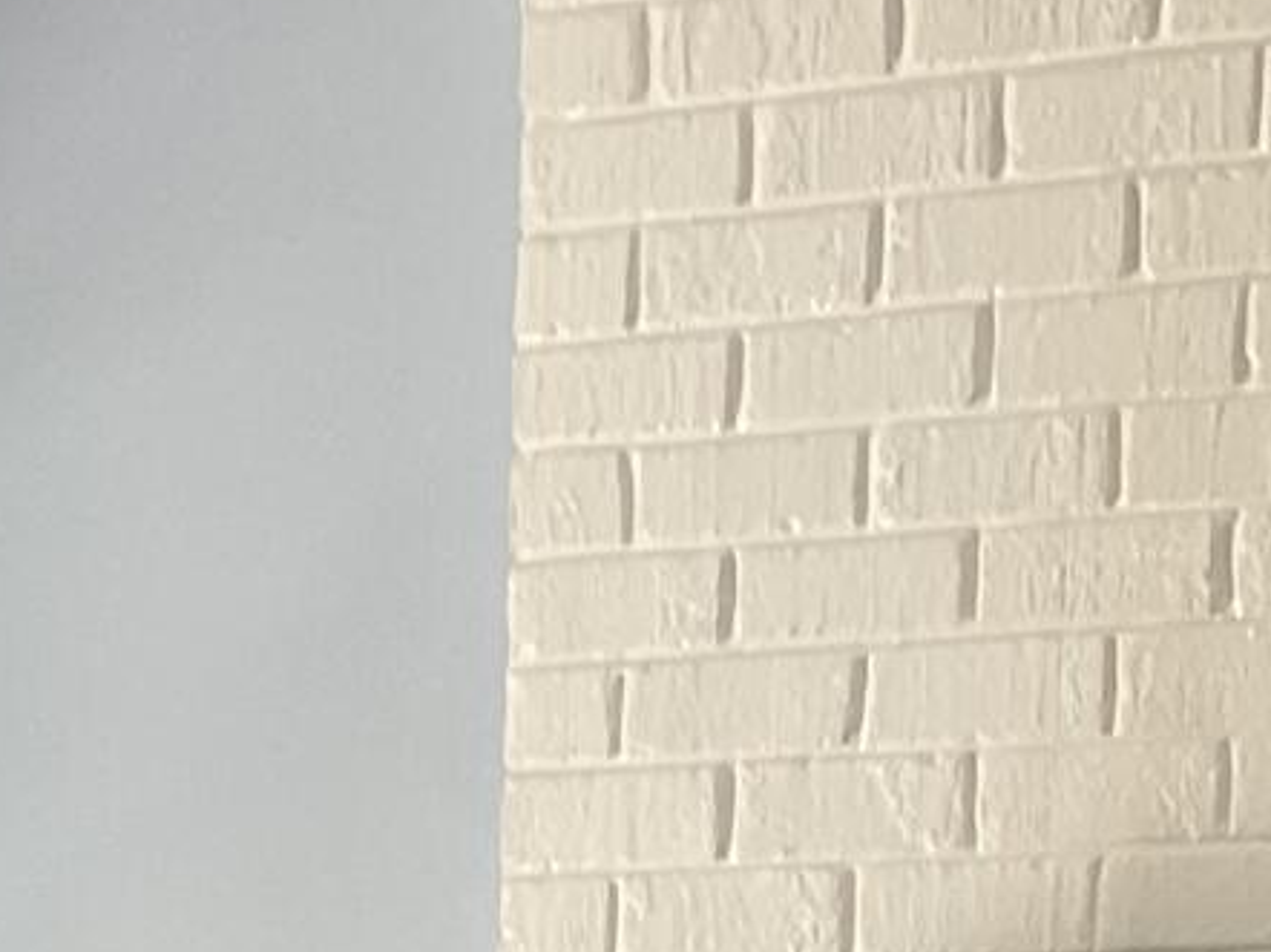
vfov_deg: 7.0
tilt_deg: -8.3
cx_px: 40
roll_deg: -0.8
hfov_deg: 10.0
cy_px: 2407
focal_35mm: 197
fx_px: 7229
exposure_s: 1/60
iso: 64
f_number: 1.8
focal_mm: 3
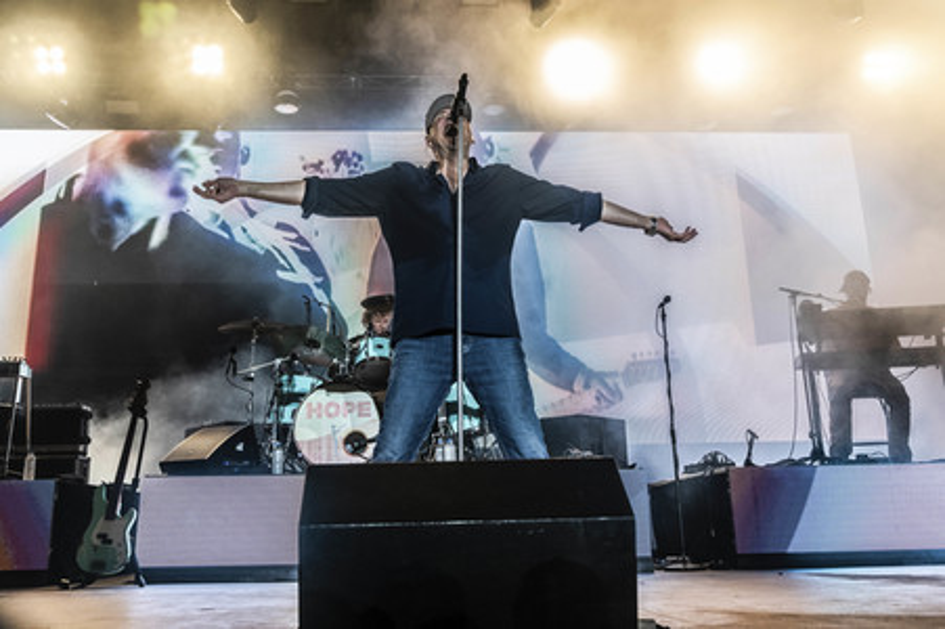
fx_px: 787
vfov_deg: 43.5
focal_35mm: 30
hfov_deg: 62.0
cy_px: 314
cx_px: 472
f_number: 6.3
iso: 2500
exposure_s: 1/320
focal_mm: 30
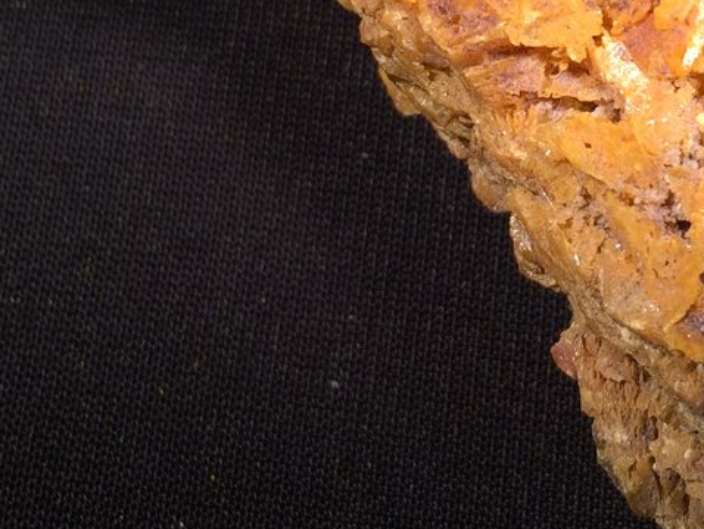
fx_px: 1974
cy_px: -28
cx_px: 732
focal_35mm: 97
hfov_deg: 19.5
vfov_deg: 14.9
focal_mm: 4.15
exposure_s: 1/120
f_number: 2.2
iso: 40
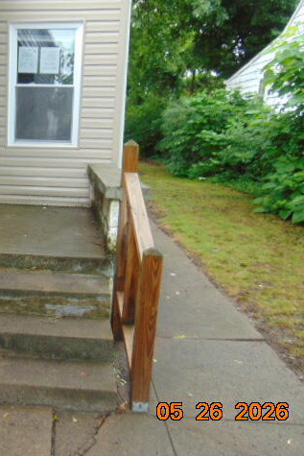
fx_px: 443
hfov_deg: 35.1
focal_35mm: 35
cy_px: 228
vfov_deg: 54.4
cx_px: 17
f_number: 3
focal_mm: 4.5
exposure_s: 1/30
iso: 100
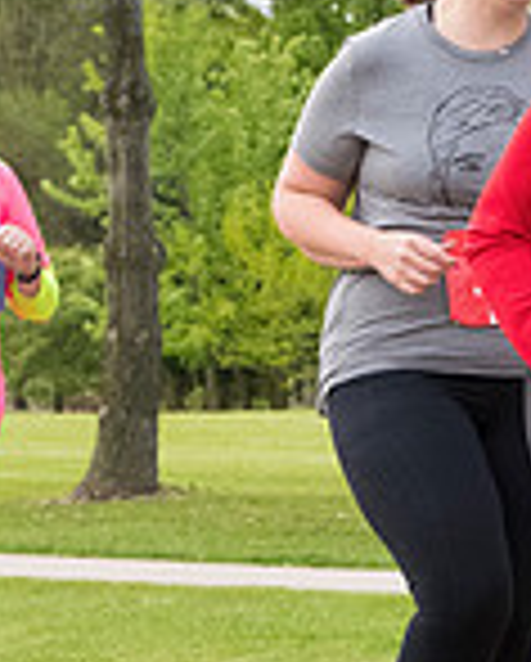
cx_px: 664
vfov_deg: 5.7
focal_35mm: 336
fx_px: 6587
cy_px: 365
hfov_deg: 4.6
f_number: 7.1
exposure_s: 1/1600
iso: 4000
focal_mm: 78
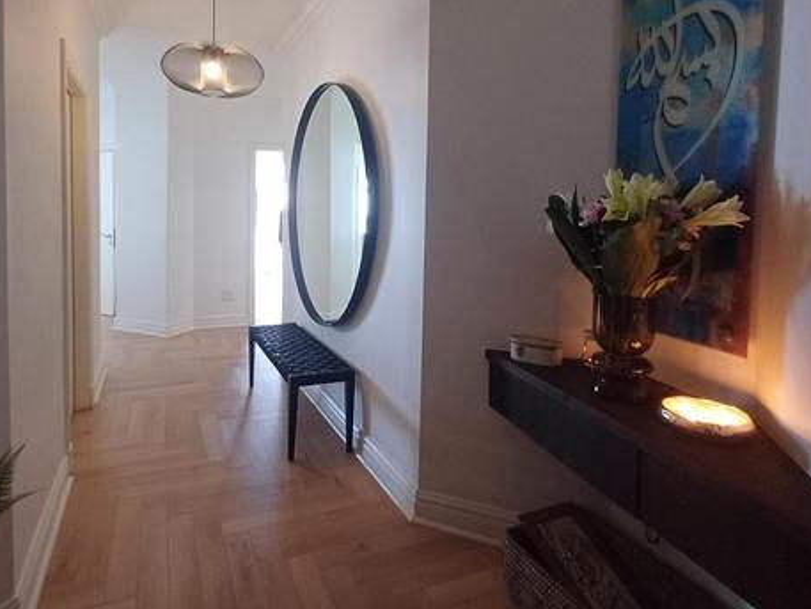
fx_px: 492
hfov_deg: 78.4
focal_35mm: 21
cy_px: 241
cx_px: 343
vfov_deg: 62.9
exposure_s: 1/25
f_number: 2.2
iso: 200
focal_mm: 1.64
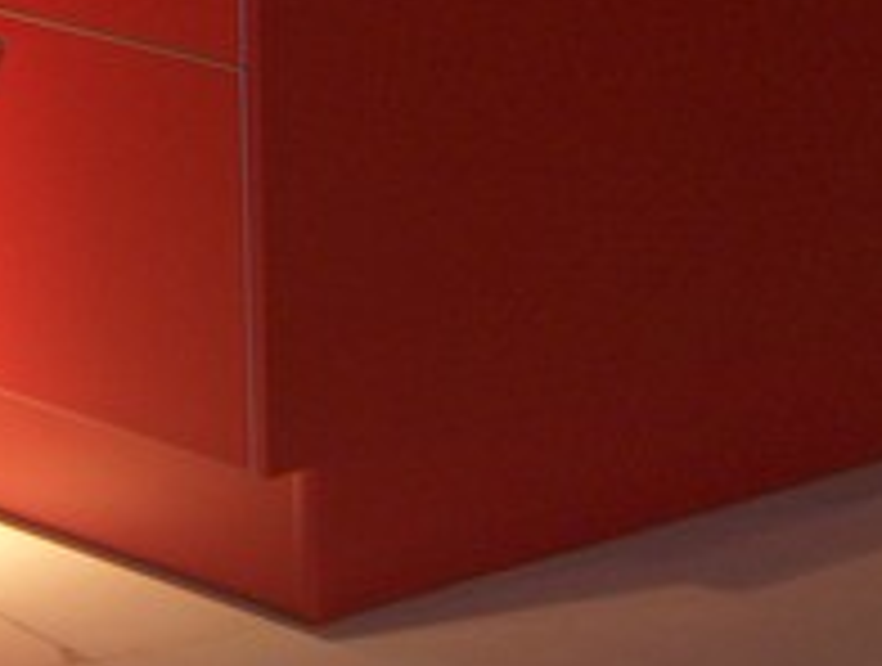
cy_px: -362
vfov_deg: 7.5
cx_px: -40
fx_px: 5006
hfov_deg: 10.0
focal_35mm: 196
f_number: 3.2
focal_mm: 11.4
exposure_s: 1/90
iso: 100
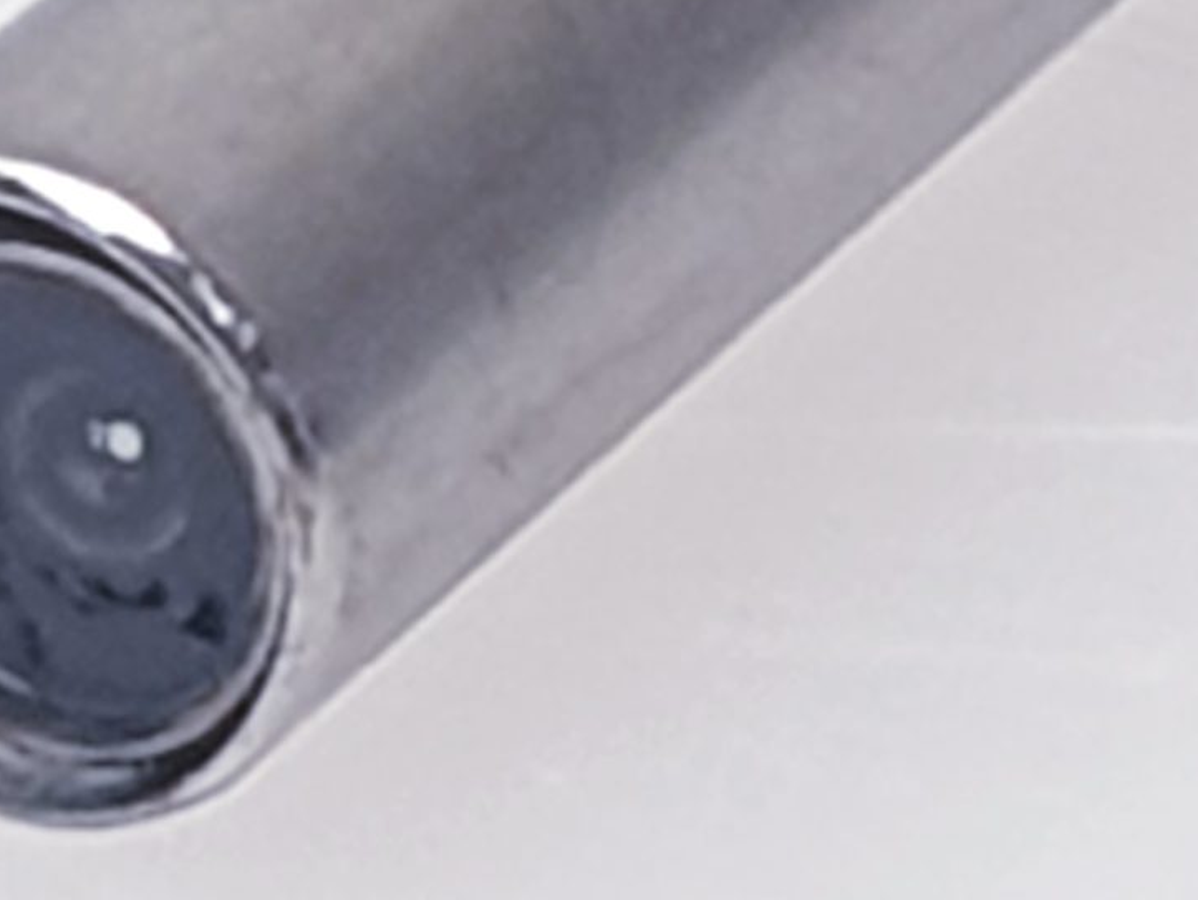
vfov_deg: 16.1
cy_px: 436
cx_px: 124
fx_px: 3186
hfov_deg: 20.9
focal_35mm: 92
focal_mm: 4.3
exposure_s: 1/50
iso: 64
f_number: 2.4
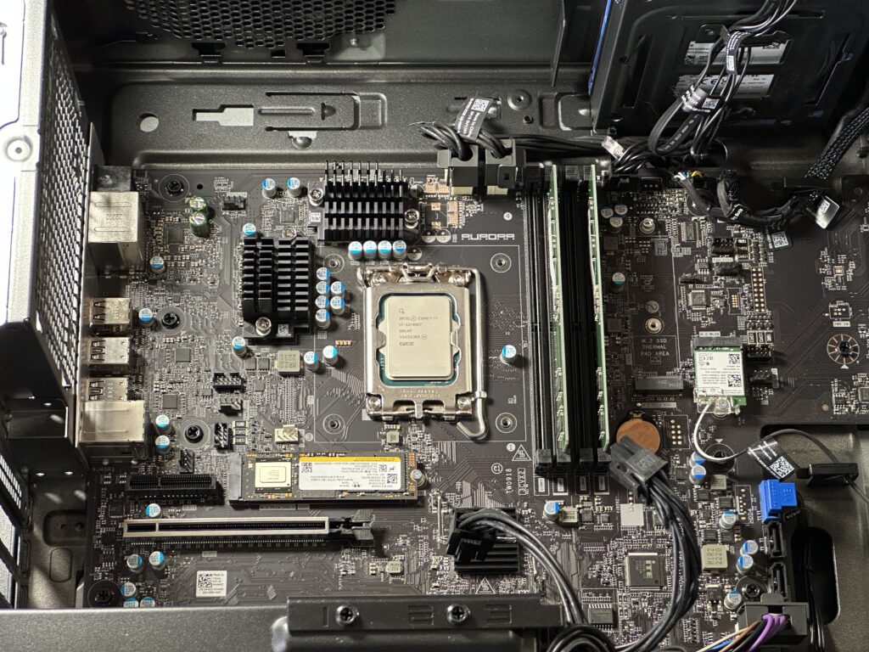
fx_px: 1933
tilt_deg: -68.0
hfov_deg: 25.3
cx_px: 434
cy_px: 326
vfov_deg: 19.1
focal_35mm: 77
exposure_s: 1/50
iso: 500
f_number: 2.8
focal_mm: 9
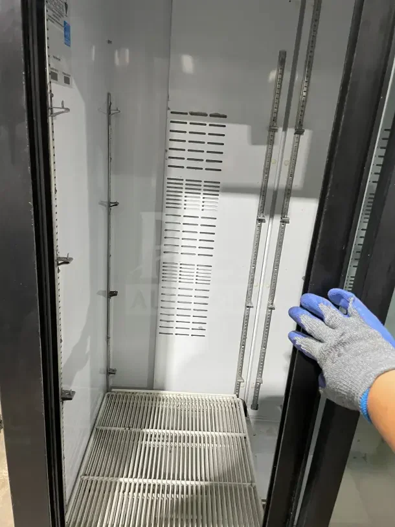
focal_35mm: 26
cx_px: 198
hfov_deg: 53.1
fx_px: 395
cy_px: 264
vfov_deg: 67.3
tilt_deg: -17.7
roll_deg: -4.3
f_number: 1.6
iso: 400
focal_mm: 4.2
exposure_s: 1/60
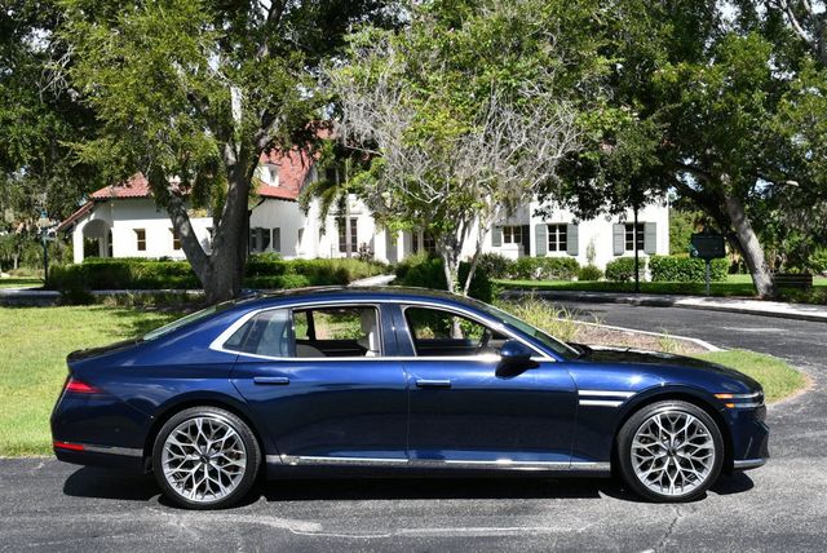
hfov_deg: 41.1
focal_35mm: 48
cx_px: 414
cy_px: 276
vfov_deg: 28.1
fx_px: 1104
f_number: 8
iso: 125
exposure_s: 1/250
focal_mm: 24
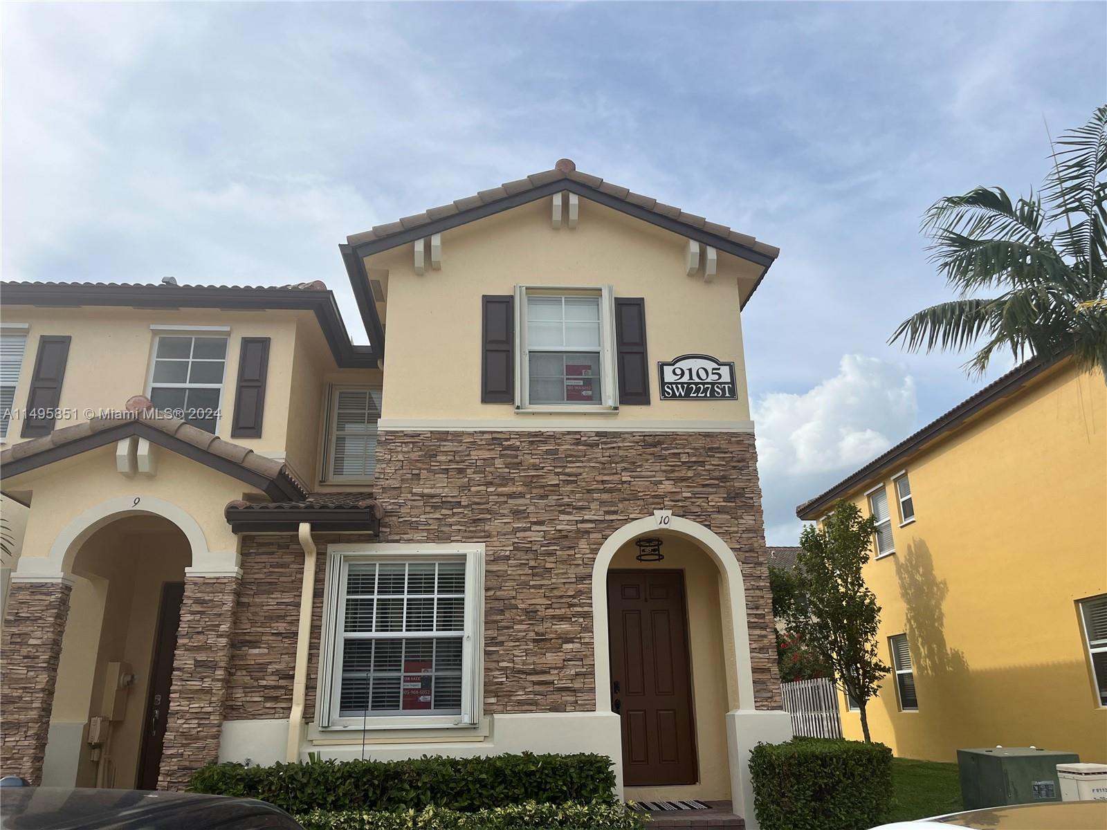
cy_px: 415
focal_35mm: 26
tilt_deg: +20.0
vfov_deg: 53.1
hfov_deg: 67.3
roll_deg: +1.7
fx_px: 831
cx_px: 554
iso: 50
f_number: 1.6
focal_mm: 5.1
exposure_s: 1/5319
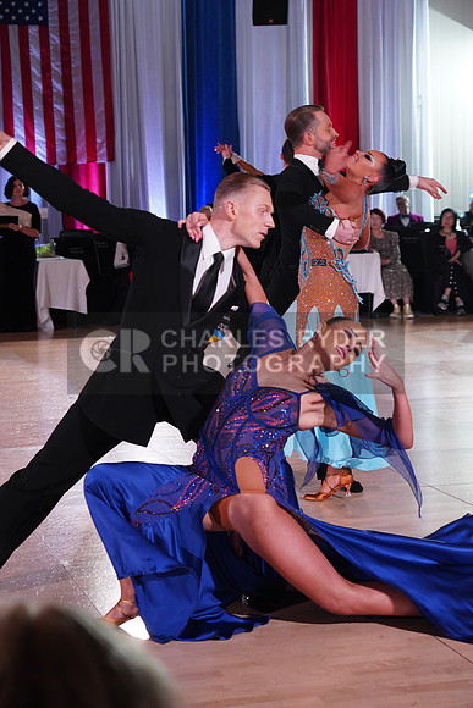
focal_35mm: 77
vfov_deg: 26.3
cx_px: 236
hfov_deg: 17.7
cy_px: 354
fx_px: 1517
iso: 1600
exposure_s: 1/160
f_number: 5.6
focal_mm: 77
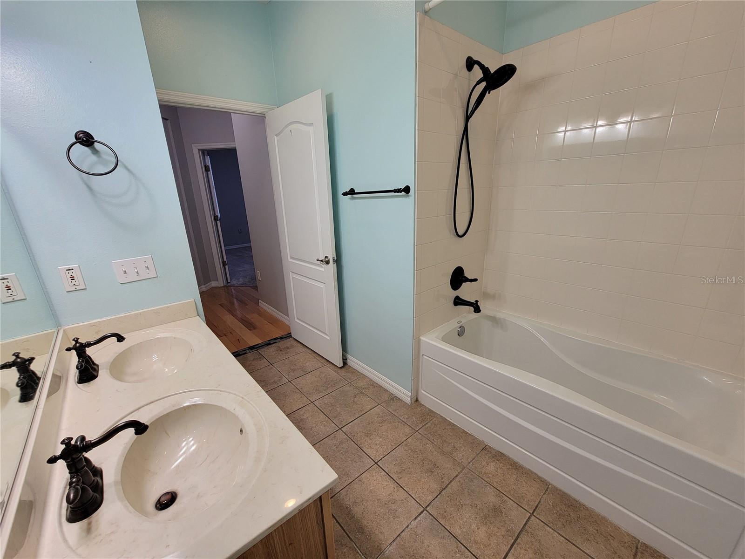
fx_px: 280
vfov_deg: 89.9
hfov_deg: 106.2
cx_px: 372
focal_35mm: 13
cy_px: 280
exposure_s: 1/120
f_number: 2.2
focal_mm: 2.2
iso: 100
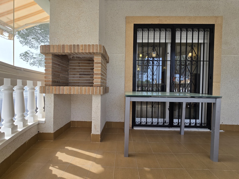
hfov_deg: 106.2
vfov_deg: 89.9
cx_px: 120
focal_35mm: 13
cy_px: 90
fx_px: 90
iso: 50
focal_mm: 2.2
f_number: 2.2
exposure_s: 1/565
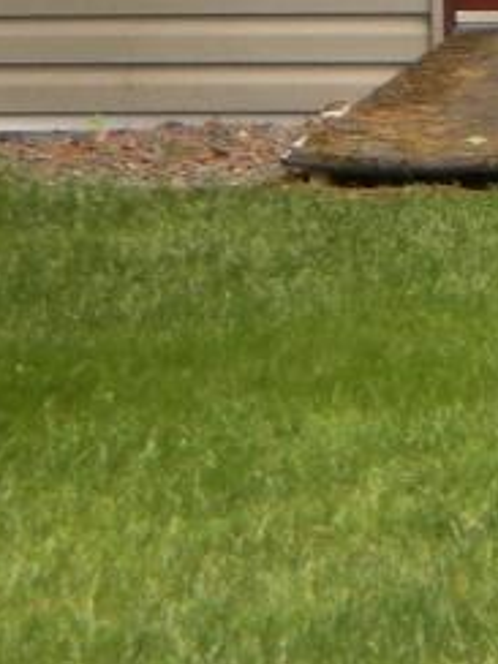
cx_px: 814
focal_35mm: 453
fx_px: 8689
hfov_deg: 3.3
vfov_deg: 4.3
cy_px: -359
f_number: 5.9
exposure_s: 1/100
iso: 160
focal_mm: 18.9
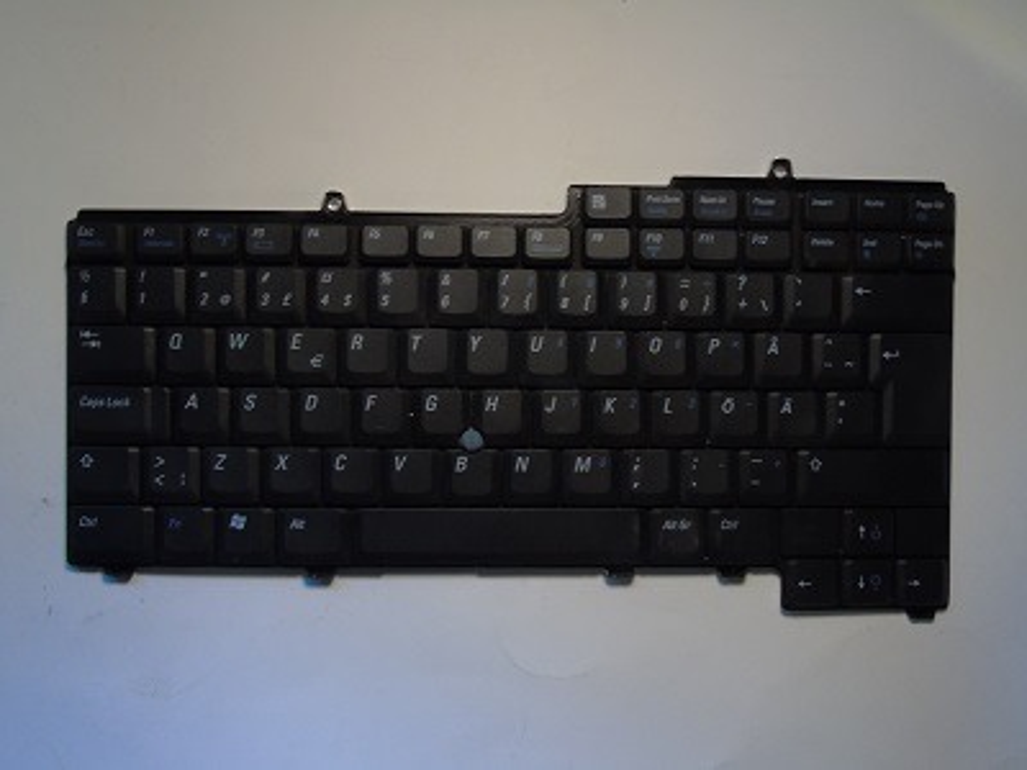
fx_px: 1009
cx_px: 514
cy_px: 385
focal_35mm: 34
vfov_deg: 41.8
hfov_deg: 54.0
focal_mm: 6.1
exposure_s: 1/8
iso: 200
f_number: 5.6
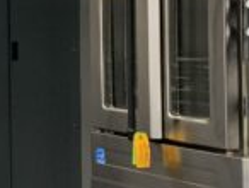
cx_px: -172
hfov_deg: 10.3
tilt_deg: +0.8
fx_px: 1311
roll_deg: -0.4
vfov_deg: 8.1
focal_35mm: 182
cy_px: -17
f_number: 1.8
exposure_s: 1/60
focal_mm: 4.25
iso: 80
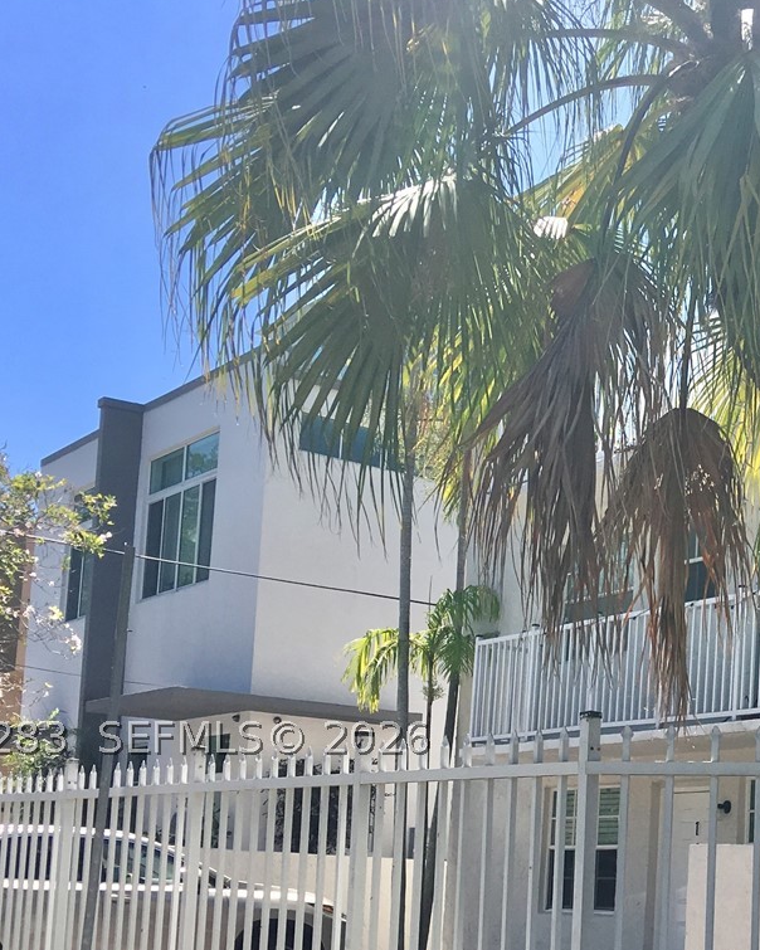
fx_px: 1687
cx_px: 815
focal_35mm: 60
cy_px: 737
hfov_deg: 23.9
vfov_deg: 30.8
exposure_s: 1/1241
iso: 25
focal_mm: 4.15
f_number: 2.2
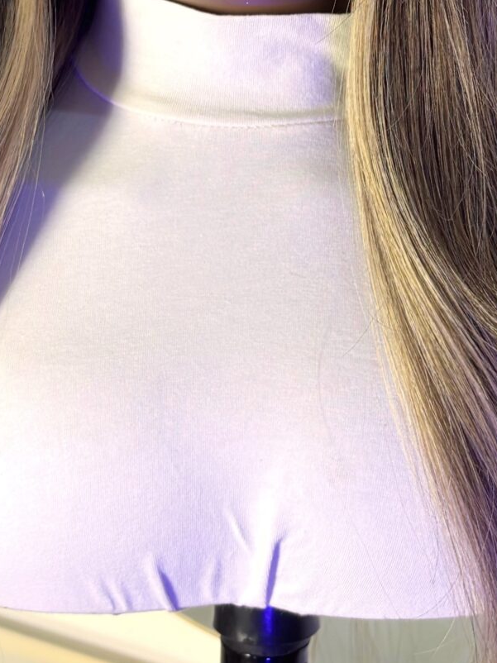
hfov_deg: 17.8
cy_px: 79
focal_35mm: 83
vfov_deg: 23.0
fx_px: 1590
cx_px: 217
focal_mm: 5.96
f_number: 1.6
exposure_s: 1/100
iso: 64
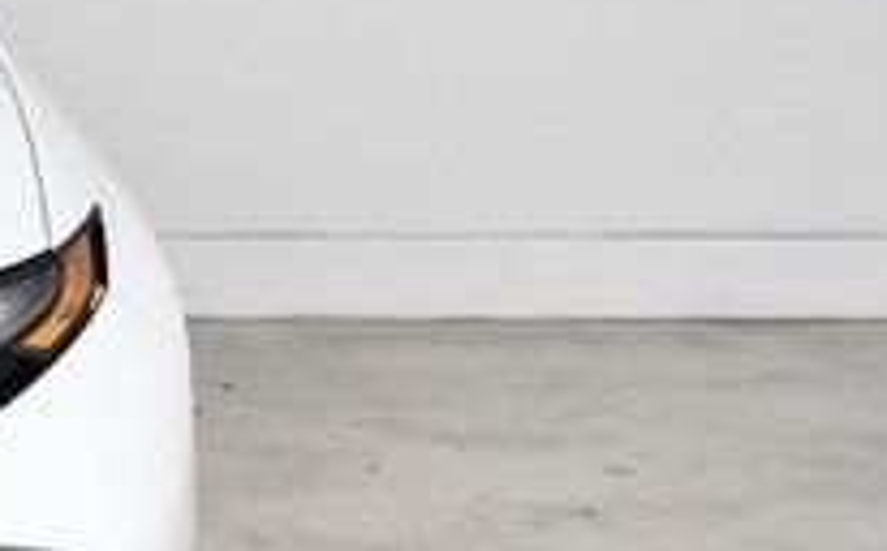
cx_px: -1085
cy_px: 166
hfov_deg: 9.6
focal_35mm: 198
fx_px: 4779
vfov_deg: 6.6
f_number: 5.6
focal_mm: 26
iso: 2000
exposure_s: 1/500
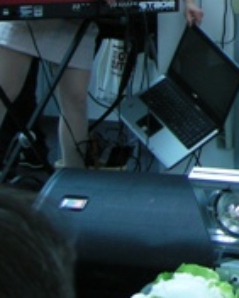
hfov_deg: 10.9
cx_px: 490
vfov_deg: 14.4
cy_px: -91
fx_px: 1131
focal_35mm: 128
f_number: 2.7
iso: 104
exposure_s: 1/55.5
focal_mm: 7.5
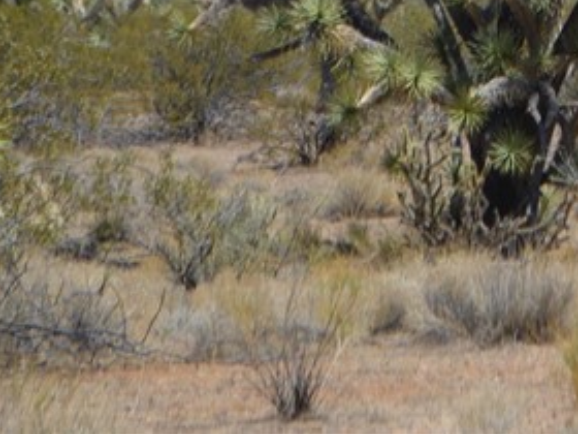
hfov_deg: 6.4
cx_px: 867
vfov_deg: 4.8
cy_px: -312
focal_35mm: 307
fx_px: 5124
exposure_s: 1/2000
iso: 400
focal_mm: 55
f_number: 7.1
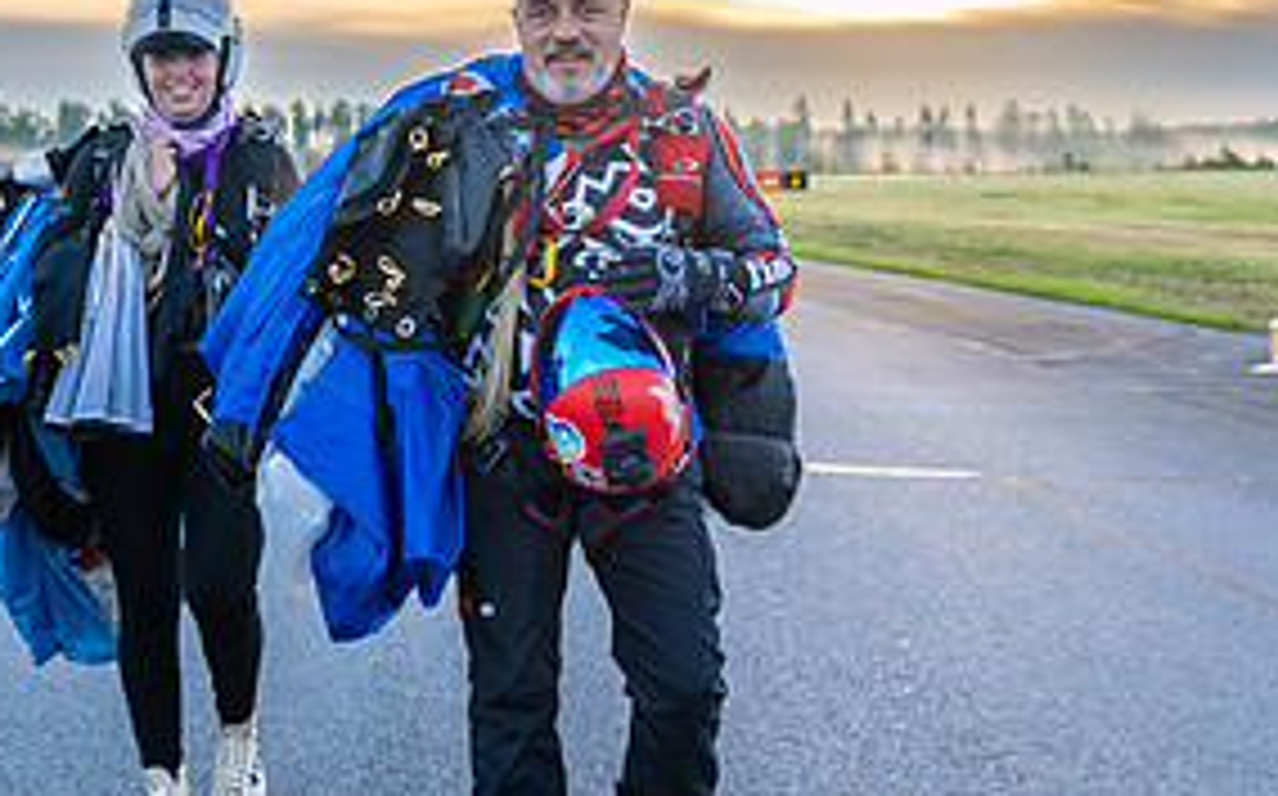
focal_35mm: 67
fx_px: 2332
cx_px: 234
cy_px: 340
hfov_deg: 29.9
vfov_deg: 19.4
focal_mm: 31
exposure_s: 1/2000
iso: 1000
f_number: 4
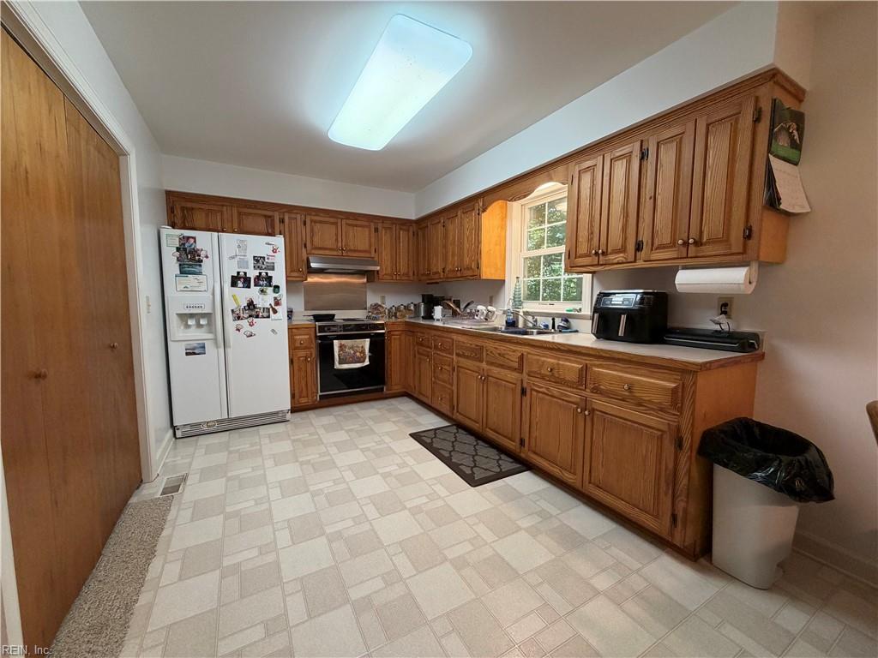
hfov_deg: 102.1
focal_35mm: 14
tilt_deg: -5.4
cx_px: 439
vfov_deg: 85.7
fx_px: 355
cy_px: 329
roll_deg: -0.3
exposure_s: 1/60
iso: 200
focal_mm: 2.22
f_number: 2.2
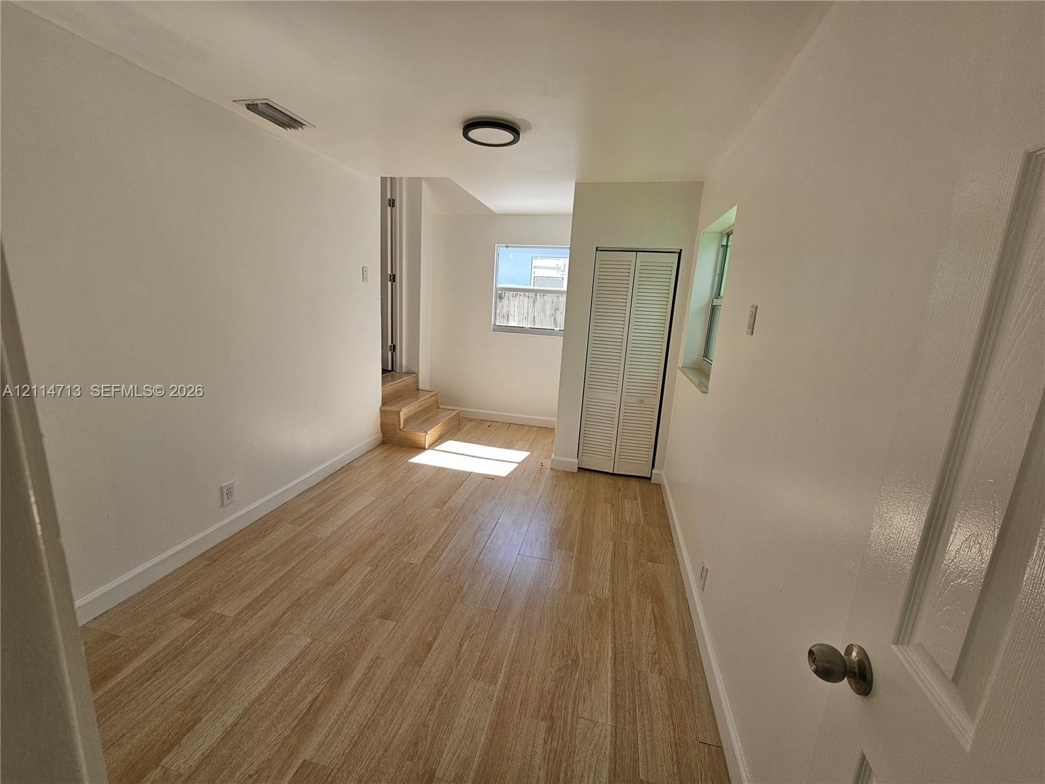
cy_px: 392
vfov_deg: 89.9
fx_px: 392
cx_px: 522
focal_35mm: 13
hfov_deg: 106.2
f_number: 2.2
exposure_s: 1/359
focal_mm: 2.2
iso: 64
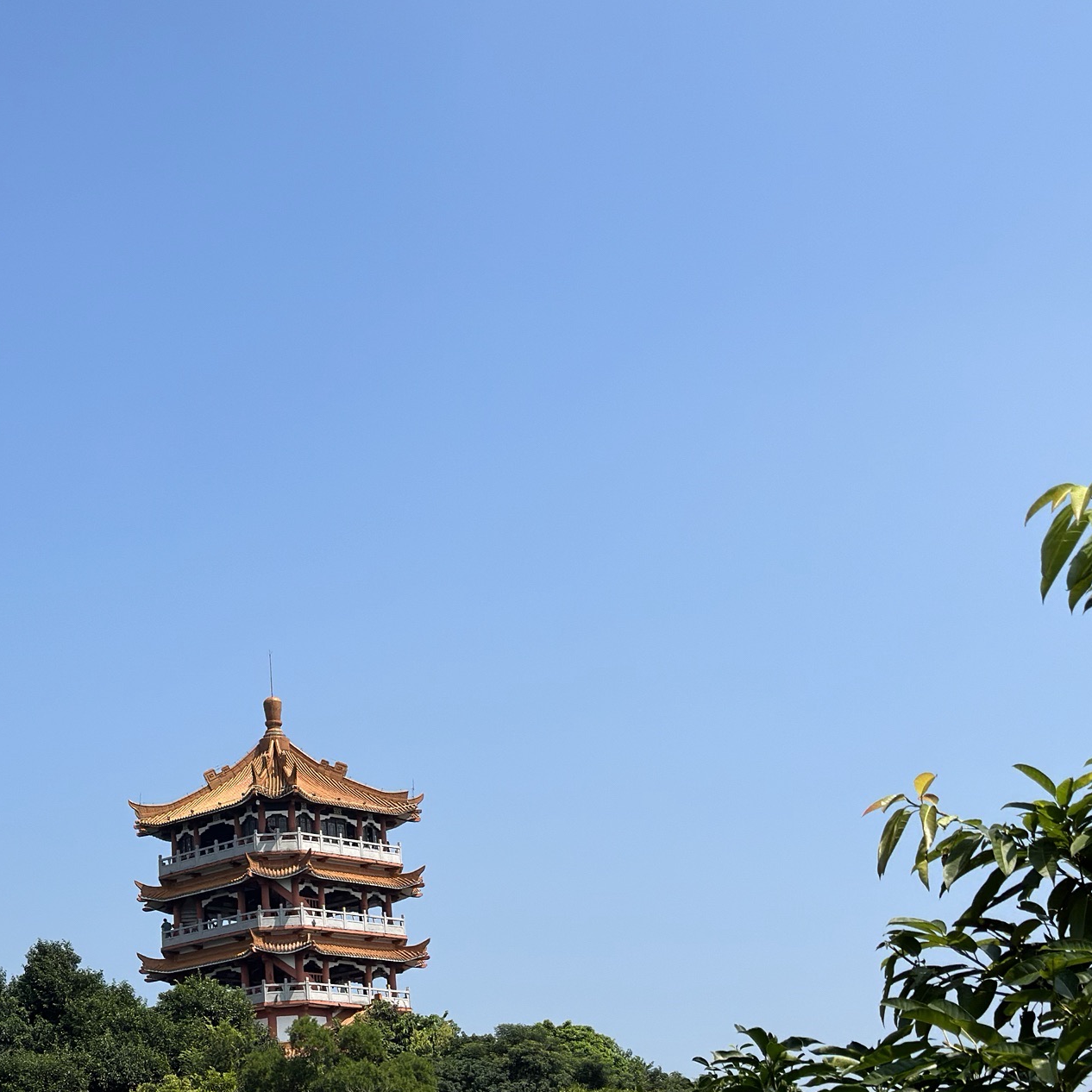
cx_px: 273
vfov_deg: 25.7
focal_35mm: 67
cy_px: 530
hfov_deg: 25.4
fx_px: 2391
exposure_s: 1/7634
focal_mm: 6.86
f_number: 1.78
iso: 100
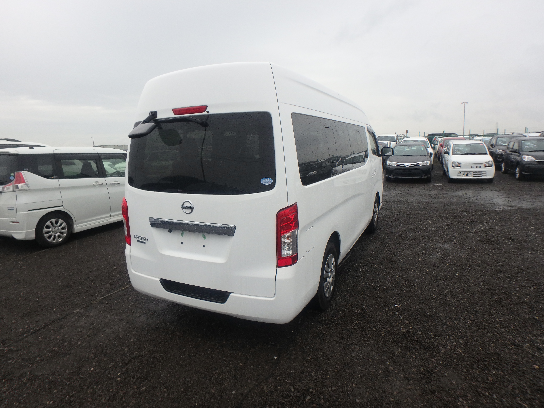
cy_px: 204
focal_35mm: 21
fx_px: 330
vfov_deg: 63.4
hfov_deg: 79.0
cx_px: 272
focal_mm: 3.7
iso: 125
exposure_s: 1/250
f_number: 3.5
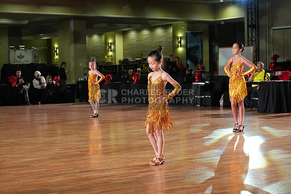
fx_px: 655
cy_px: 97
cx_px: 146
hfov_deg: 25.1
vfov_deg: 16.9
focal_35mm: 81
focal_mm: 81
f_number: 6.3
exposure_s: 1/400
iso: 8000
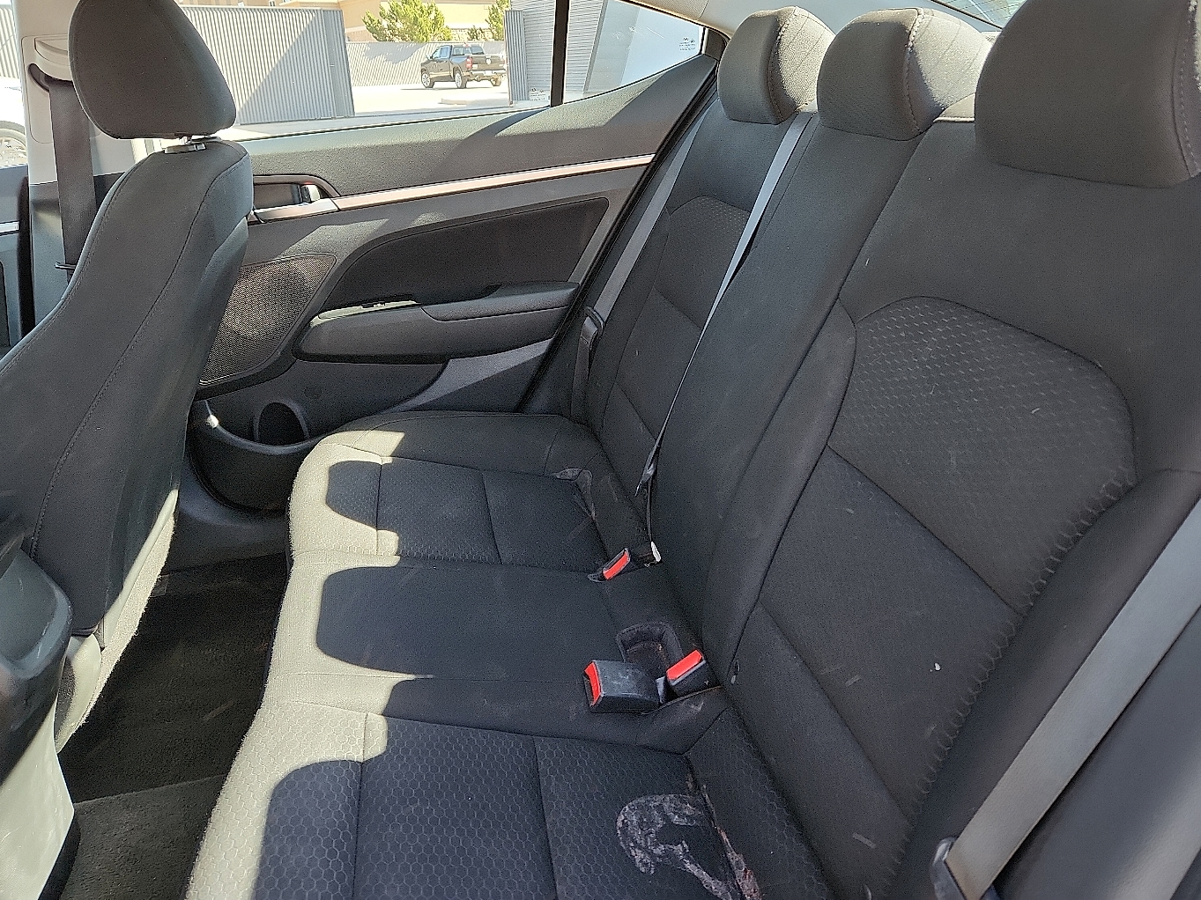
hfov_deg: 65.3
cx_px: 643
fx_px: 937
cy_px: 373
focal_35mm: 27
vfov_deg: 51.1
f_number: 1.8
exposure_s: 1/59.2
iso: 62
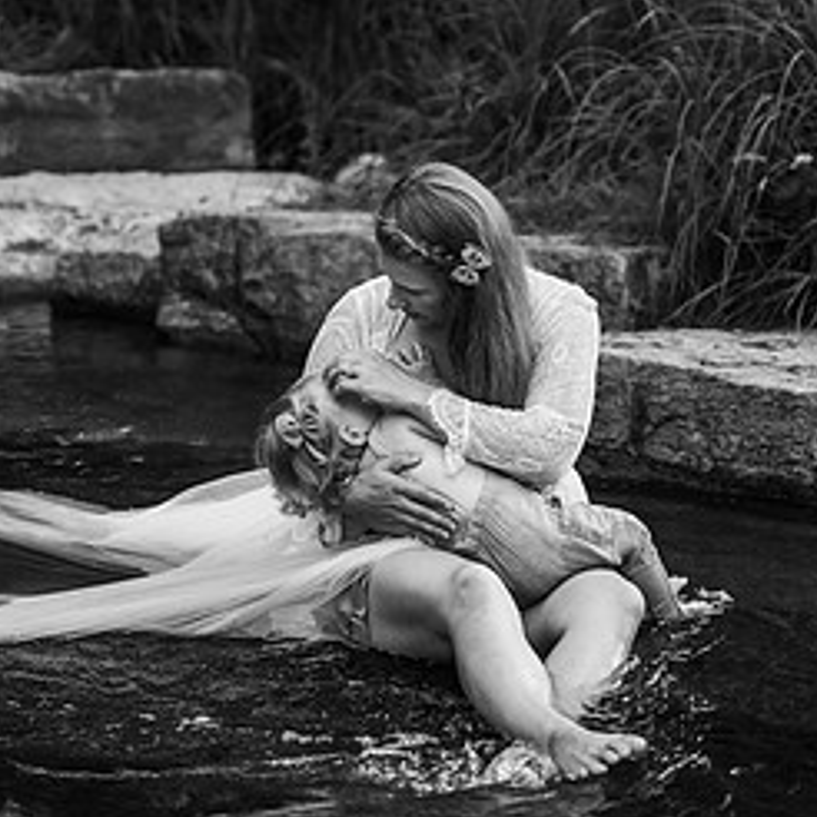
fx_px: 2911
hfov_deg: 16.0
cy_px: 316
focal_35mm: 109
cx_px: 352
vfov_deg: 16.0
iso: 500
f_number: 2.8
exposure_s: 1/1000
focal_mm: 70
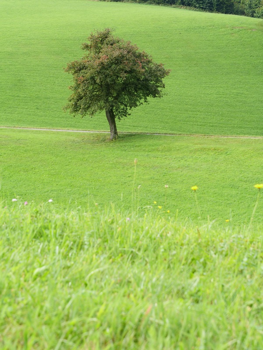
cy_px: 175
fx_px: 1135
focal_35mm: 112
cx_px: 132
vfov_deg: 17.6
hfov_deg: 13.2
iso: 200
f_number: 8
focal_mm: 56
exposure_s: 1/125
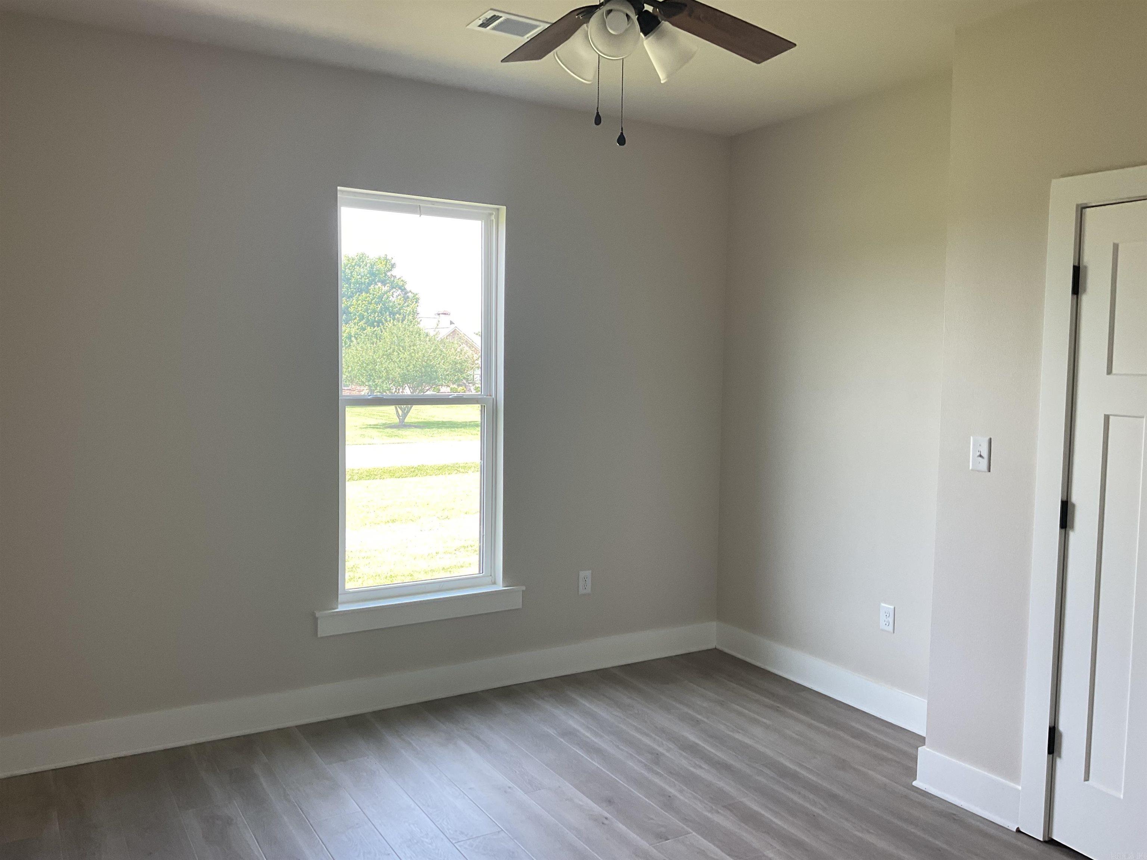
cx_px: 574
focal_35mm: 29
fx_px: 961
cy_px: 430
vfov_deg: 48.2
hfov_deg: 61.7
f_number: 1.8
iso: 50
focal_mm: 3
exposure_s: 1/120
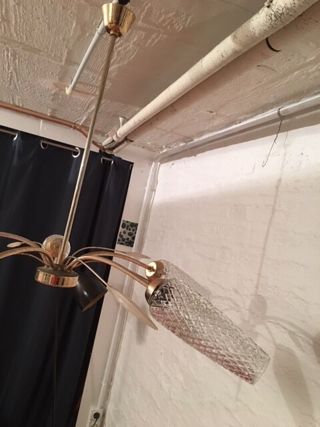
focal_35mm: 29
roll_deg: -12.9
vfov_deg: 61.7
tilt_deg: +2.8
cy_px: 214
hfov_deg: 48.2
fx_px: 357
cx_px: 160
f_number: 2.2
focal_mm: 4.15
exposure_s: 1/17
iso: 100
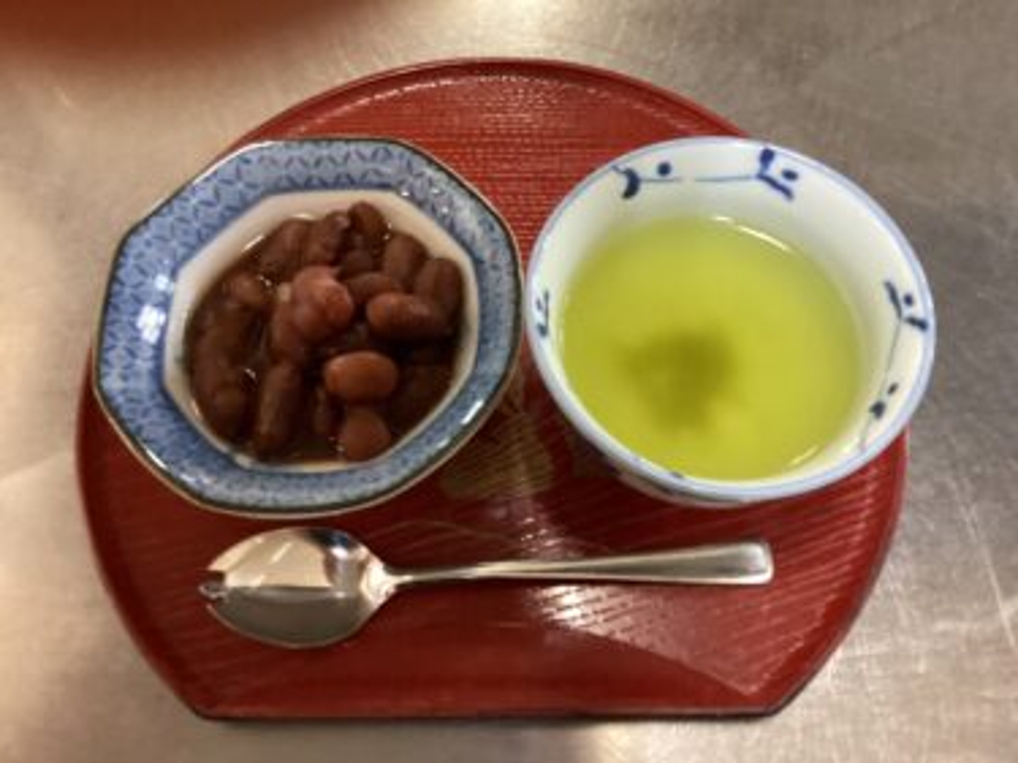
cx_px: 509
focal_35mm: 31
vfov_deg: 45.4
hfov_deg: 58.4
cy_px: 382
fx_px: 911
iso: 320
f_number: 2.4
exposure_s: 1/40
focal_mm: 3.3
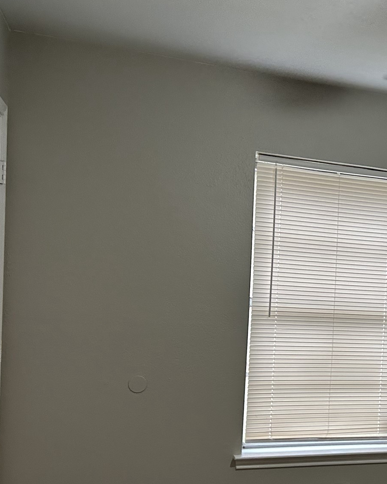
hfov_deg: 30.6
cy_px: 312
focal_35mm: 46
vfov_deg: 40.0
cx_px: 381
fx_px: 659
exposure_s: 1/60
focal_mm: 5.7
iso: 250
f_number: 1.5
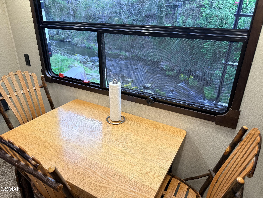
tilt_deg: -23.7
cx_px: 132
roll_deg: -0.7
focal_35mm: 24
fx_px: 182
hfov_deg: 71.6
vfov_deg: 56.8
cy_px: 99
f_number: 1.78
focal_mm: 6.76
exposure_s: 1/94
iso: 160
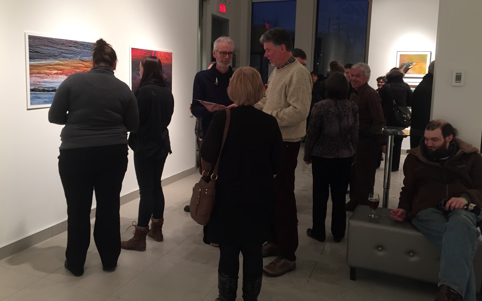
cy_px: 119
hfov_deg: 61.2
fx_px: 407
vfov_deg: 40.4
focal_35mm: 31
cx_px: 240
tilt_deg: -7.1
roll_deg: -1.5
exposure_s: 1/30
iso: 100
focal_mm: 4.15
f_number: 2.2
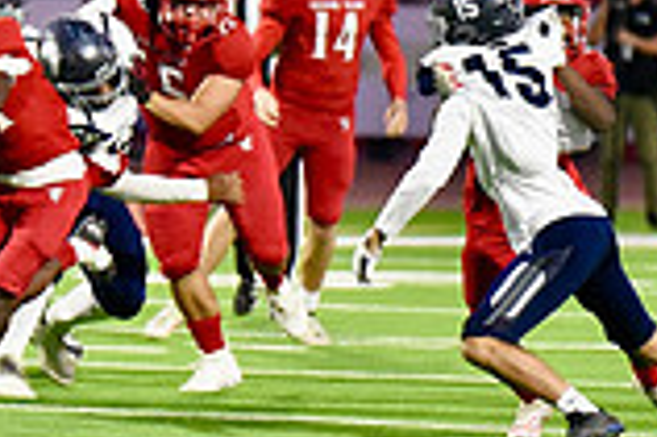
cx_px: -4
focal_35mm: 735
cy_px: 119
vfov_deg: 1.9
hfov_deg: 2.8
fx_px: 13400
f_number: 2.8
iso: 5600
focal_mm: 200
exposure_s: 1/640
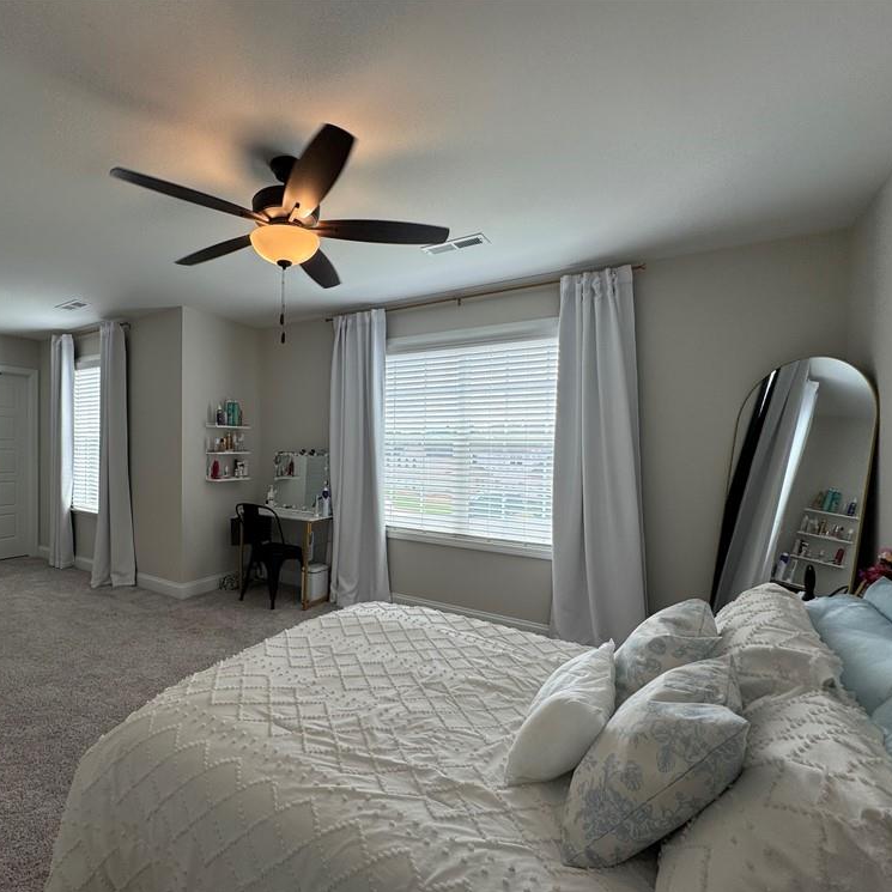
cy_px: 456
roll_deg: -1.0
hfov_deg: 82.3
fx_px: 496
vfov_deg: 84.0
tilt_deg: -1.7
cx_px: 330
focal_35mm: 17
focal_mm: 2.22
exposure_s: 1/193
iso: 40
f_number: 2.2
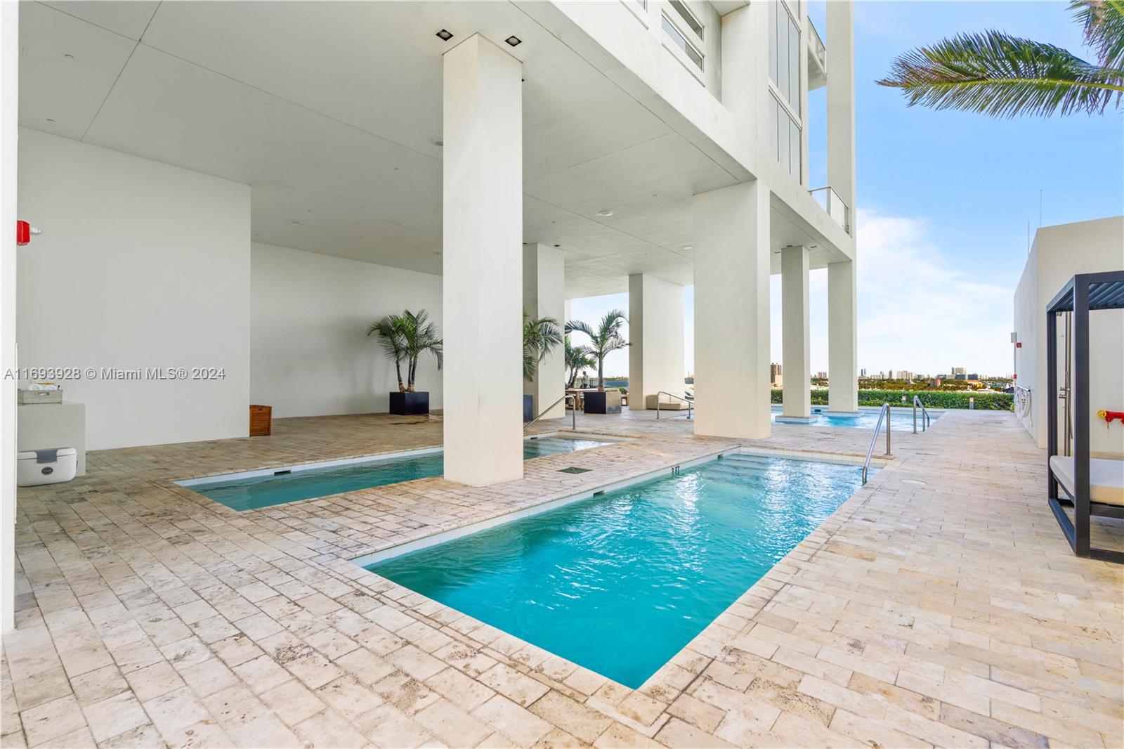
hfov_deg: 96.7
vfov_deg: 73.7
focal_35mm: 16
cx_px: 562
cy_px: 374
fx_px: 499
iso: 100
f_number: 5
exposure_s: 1/25
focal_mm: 16
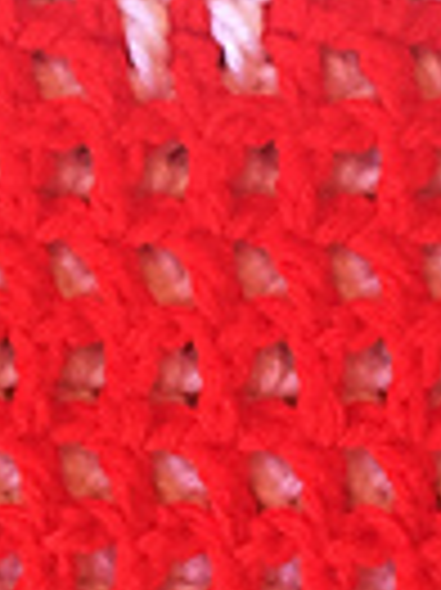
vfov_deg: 13.6
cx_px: 81
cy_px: -90
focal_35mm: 142
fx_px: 2416
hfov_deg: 10.4
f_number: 2.2
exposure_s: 1/30
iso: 125
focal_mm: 4.15
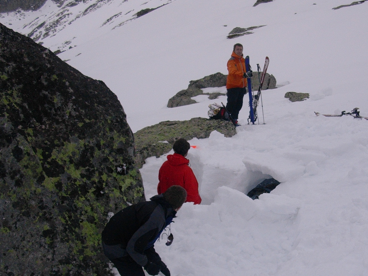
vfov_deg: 28.4
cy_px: 184
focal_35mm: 51
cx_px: 222
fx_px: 542
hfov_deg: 37.3
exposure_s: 1/497
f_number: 2.7
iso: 70
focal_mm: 5.6
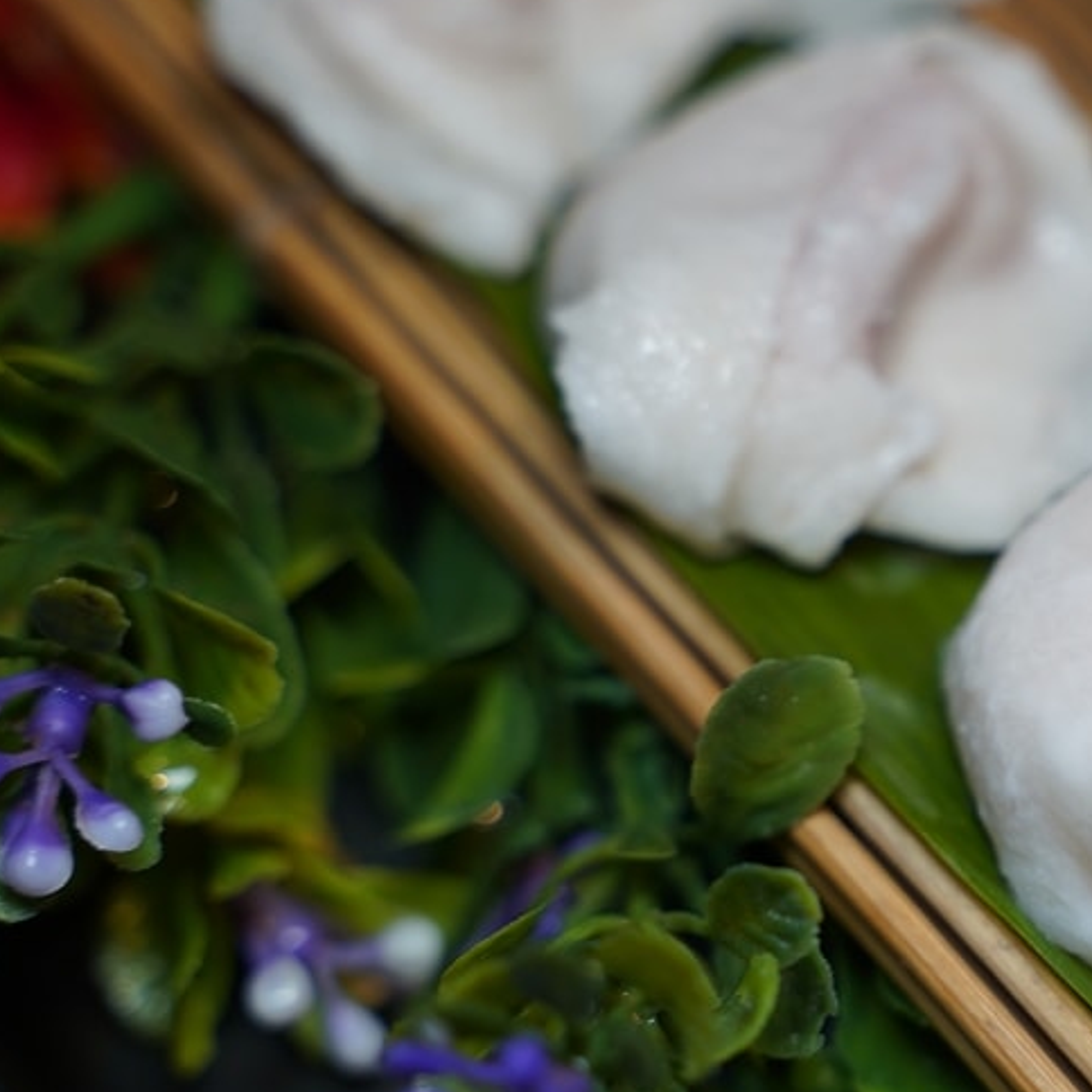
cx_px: 1196
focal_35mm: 158
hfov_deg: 10.9
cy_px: 580
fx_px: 5639
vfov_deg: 11.1
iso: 125
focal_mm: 75
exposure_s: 1/80
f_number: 4
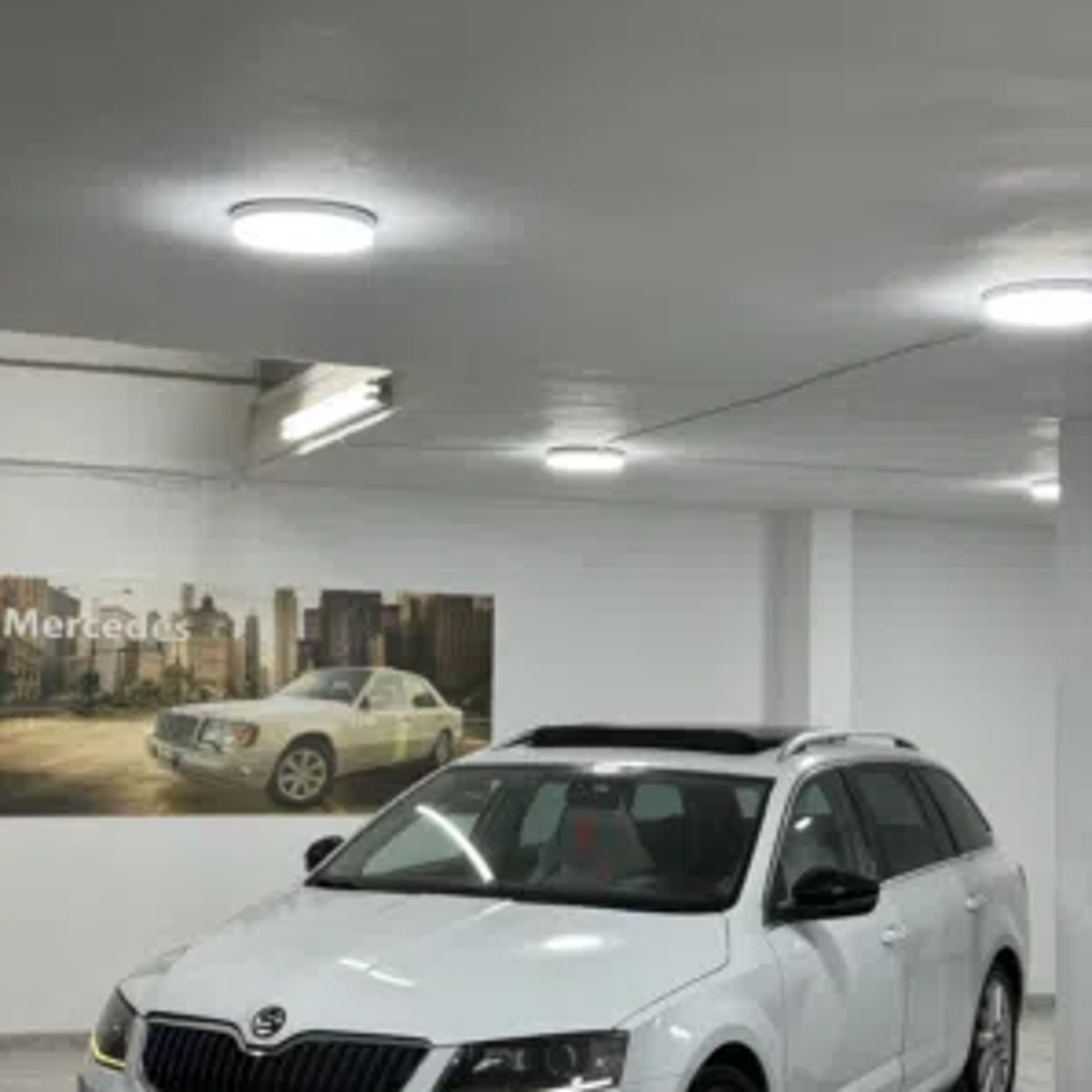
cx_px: 546
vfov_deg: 29.9
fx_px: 2034
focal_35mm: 57
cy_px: 671
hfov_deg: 30.0
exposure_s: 1/100
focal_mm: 6.76
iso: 64
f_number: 1.78
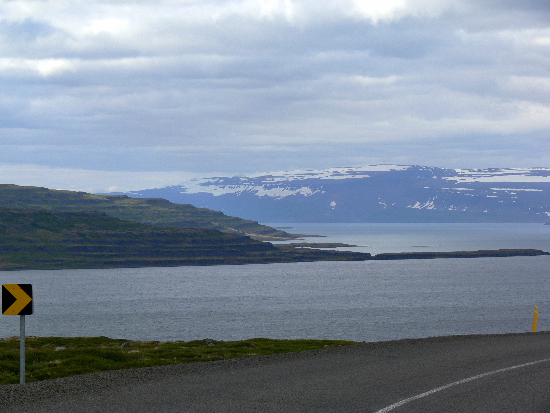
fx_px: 2209
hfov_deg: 14.2
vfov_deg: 10.7
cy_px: 206
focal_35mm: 139
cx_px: 275
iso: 80
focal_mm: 29.4
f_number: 5.6
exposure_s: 1/250
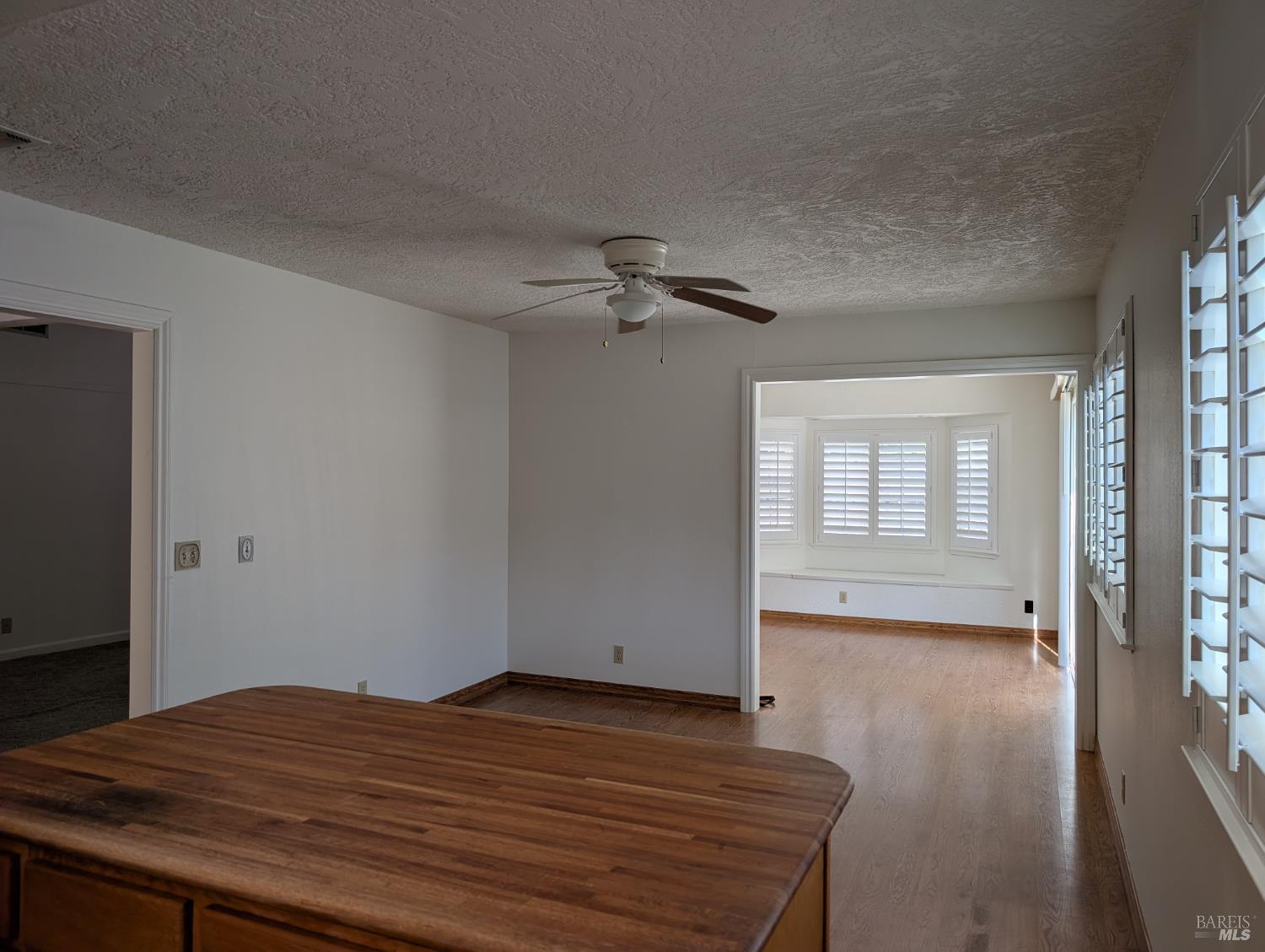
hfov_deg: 71.5
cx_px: 632
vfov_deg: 56.9
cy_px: 476
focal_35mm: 24
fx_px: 878
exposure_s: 1/120
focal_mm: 6.9
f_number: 1.68
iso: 39
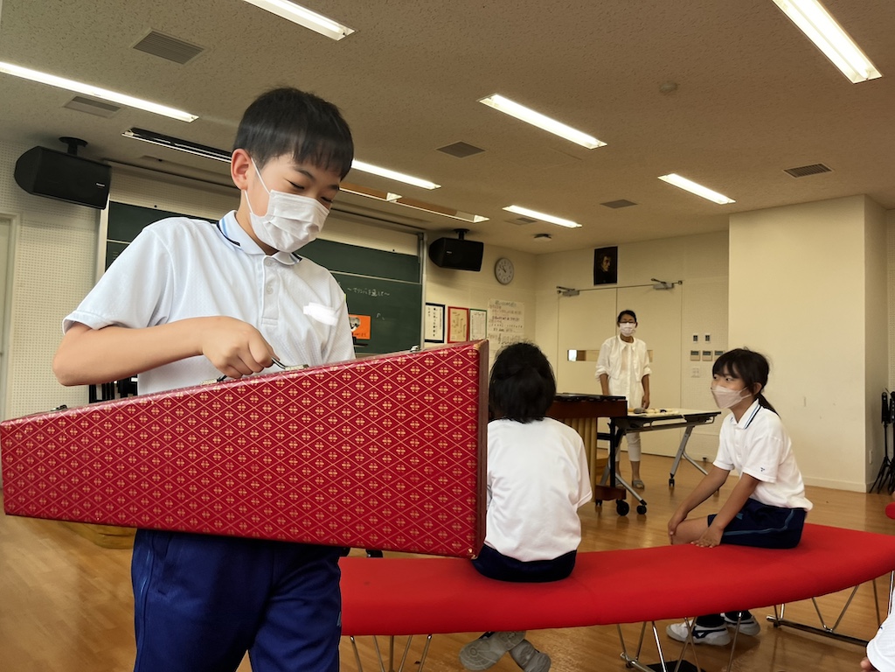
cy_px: 336
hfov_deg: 67.3
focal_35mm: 26
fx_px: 672
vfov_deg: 53.1
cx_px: 448
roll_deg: -2.9
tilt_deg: +4.5
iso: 64
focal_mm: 5.1
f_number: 1.6
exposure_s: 1/130
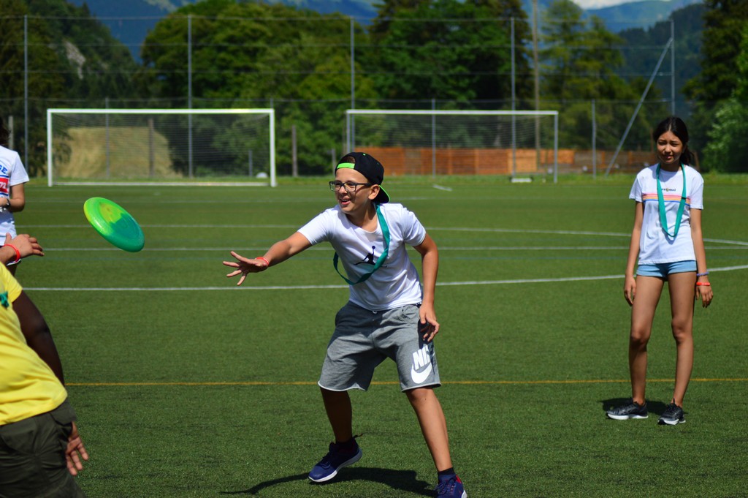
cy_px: 249
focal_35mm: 105
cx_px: 374
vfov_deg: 13.0
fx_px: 2180
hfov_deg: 19.5
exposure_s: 1/4000
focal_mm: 70
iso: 200
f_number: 4
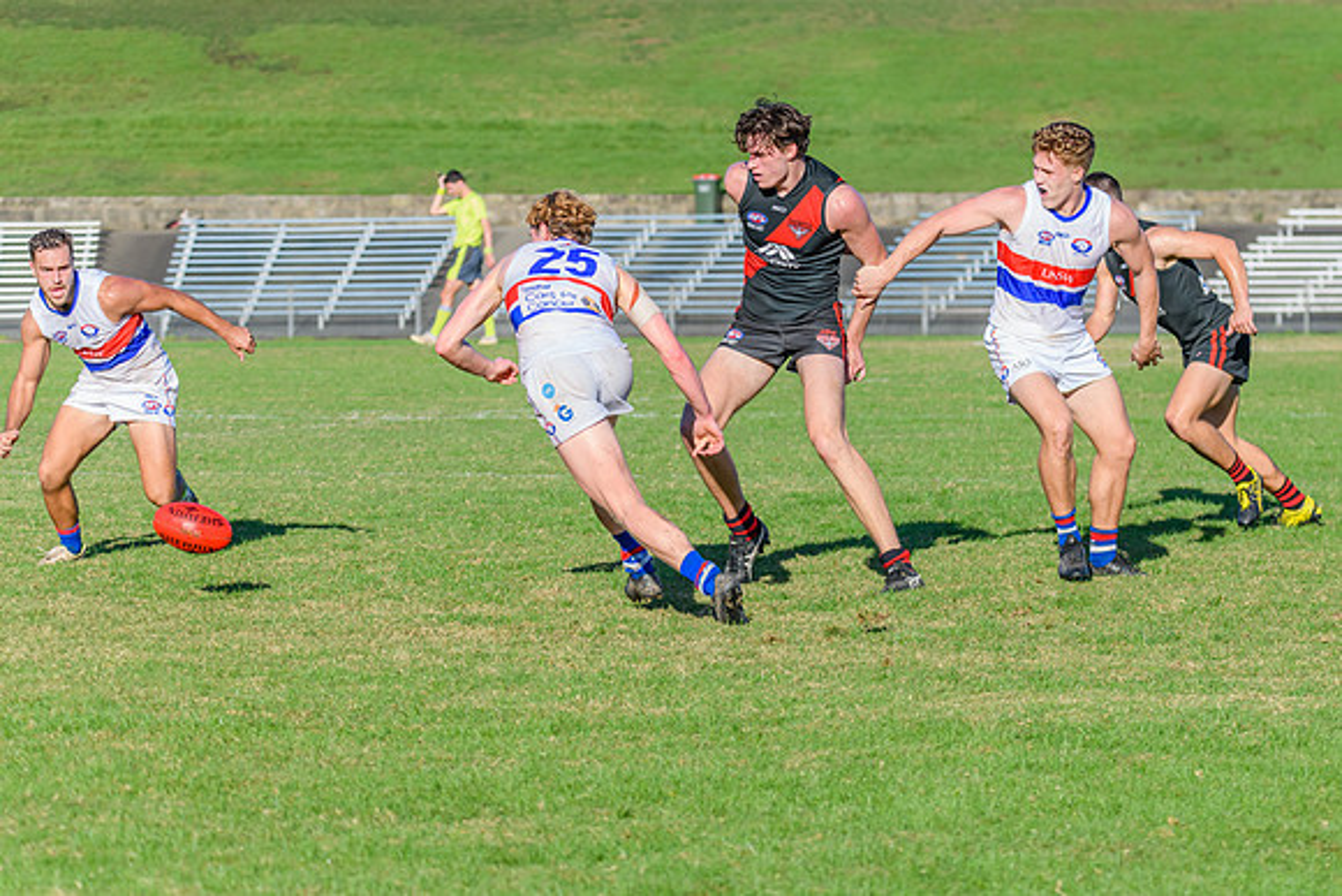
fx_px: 6974
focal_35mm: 187
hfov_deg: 11.0
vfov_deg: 7.3
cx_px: 837
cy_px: 347
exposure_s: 1/2000
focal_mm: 150
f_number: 8
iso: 800
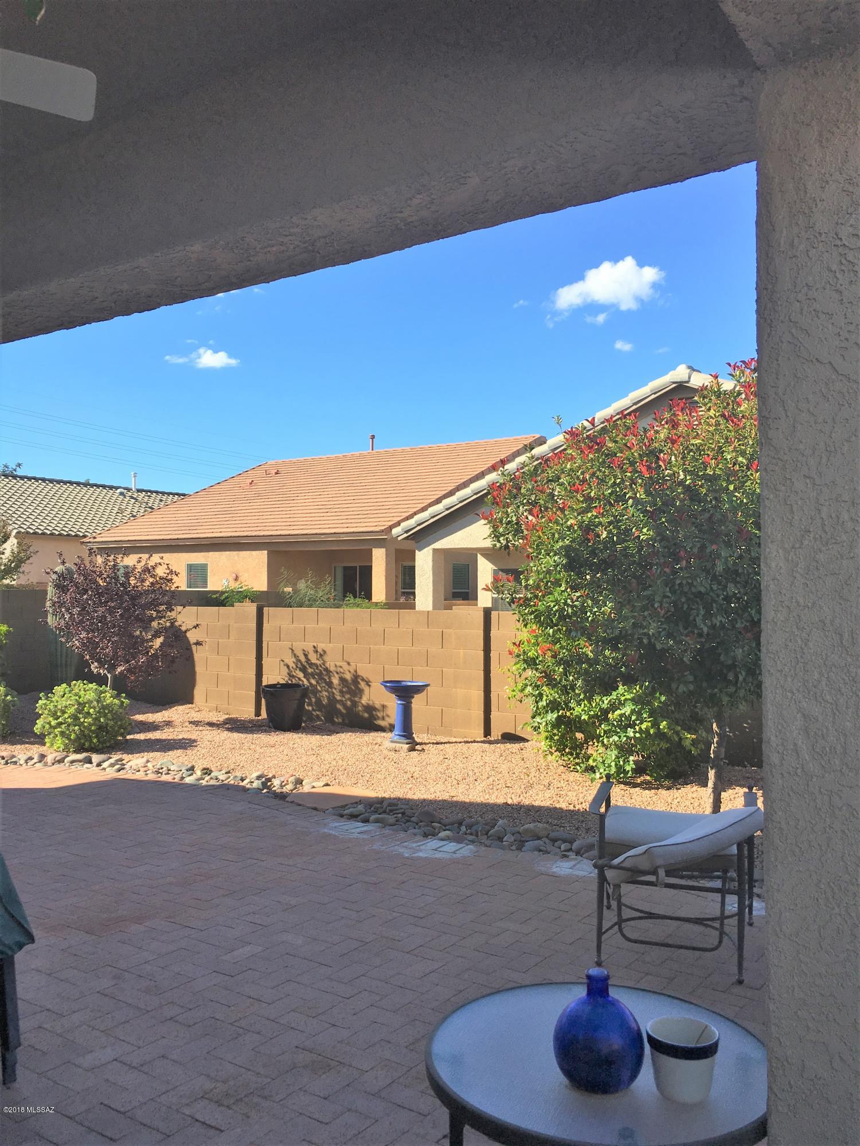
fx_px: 961
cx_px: 430
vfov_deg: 61.7
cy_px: 573
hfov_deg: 48.2
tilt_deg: +2.2
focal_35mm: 29
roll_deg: -0.8
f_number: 2.2
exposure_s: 1/927
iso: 25
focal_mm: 4.15
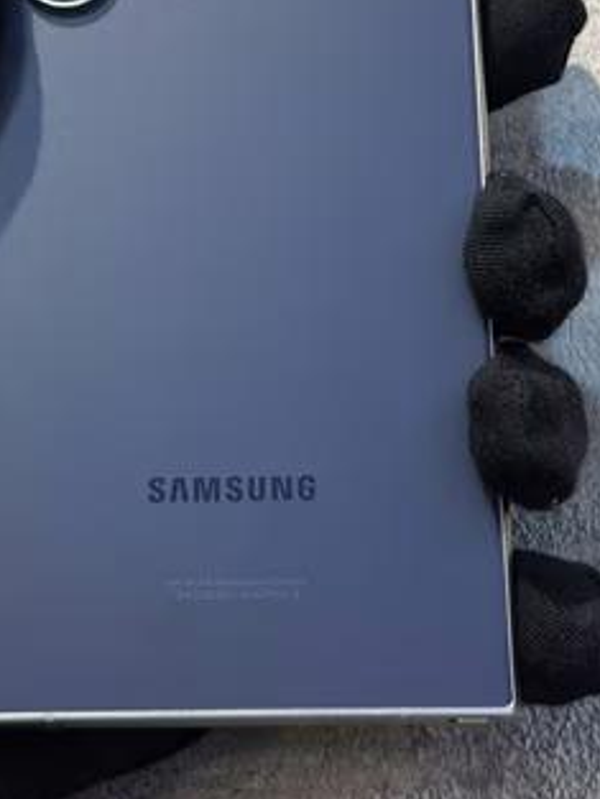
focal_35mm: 98
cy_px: 54
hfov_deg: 15.1
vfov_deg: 19.6
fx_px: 2263
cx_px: 237
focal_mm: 6.76
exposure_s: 1/50
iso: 80
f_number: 1.78
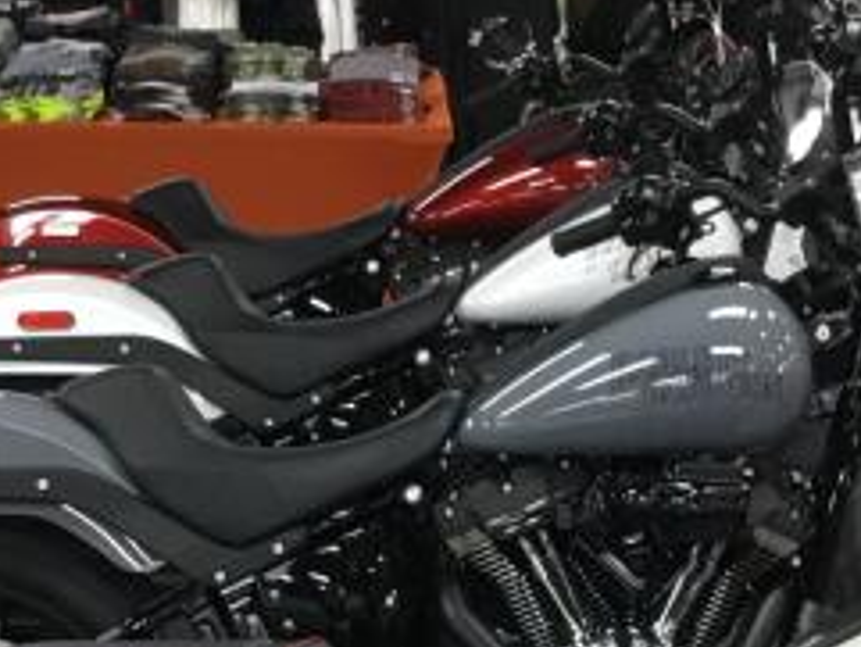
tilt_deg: -23.1
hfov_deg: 18.8
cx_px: 725
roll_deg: -1.6
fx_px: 2563
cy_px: 976
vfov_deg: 13.5
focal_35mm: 103
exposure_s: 1/30
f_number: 2.4
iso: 100
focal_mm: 3.3
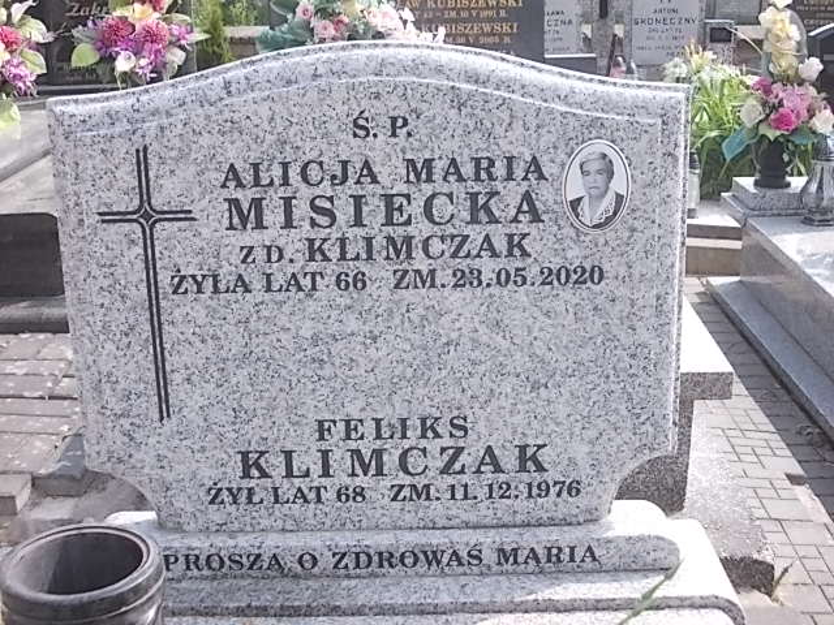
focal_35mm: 51
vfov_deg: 28.6
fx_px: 1229
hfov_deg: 37.5
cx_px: 417
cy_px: 312
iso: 80
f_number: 3.6
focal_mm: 7.2
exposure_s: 1/250
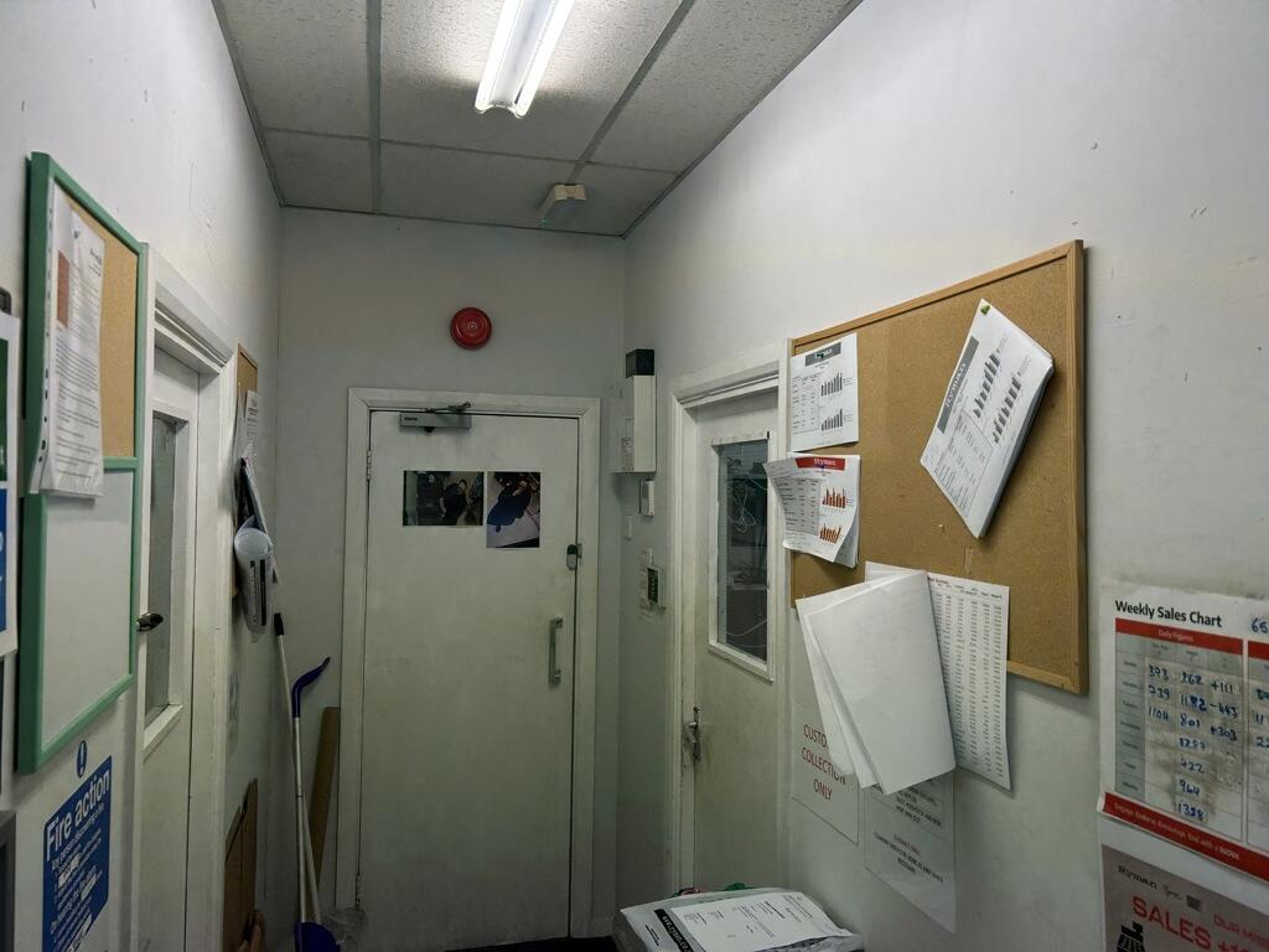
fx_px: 953
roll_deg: -0.8
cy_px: 476
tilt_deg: +1.3
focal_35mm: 26
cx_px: 634
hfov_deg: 67.3
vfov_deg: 53.1
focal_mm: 5.7
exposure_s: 1/513
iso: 50
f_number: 1.5
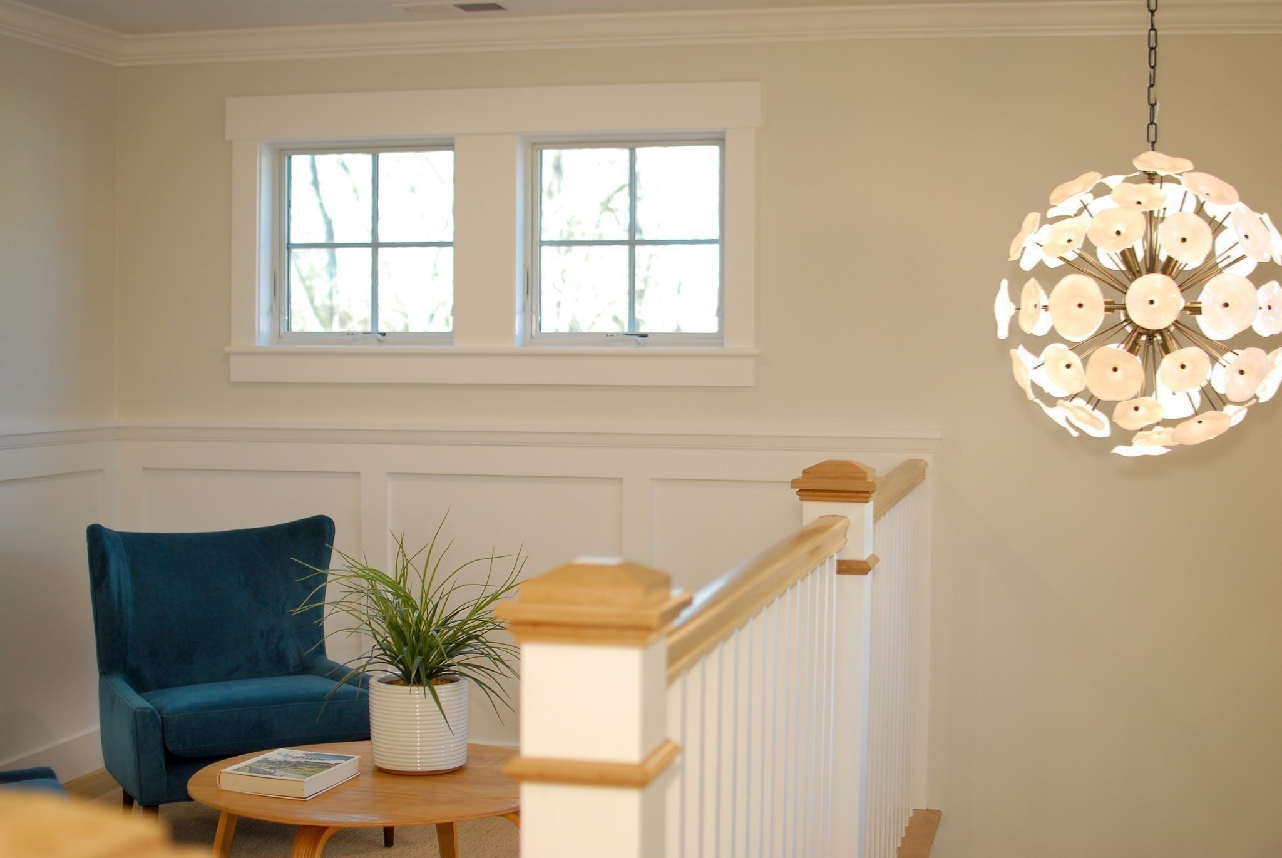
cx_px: 641
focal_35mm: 52
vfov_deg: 25.8
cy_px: 429
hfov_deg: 37.8
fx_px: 1872
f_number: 2.5
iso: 200
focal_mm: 35
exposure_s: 1/125
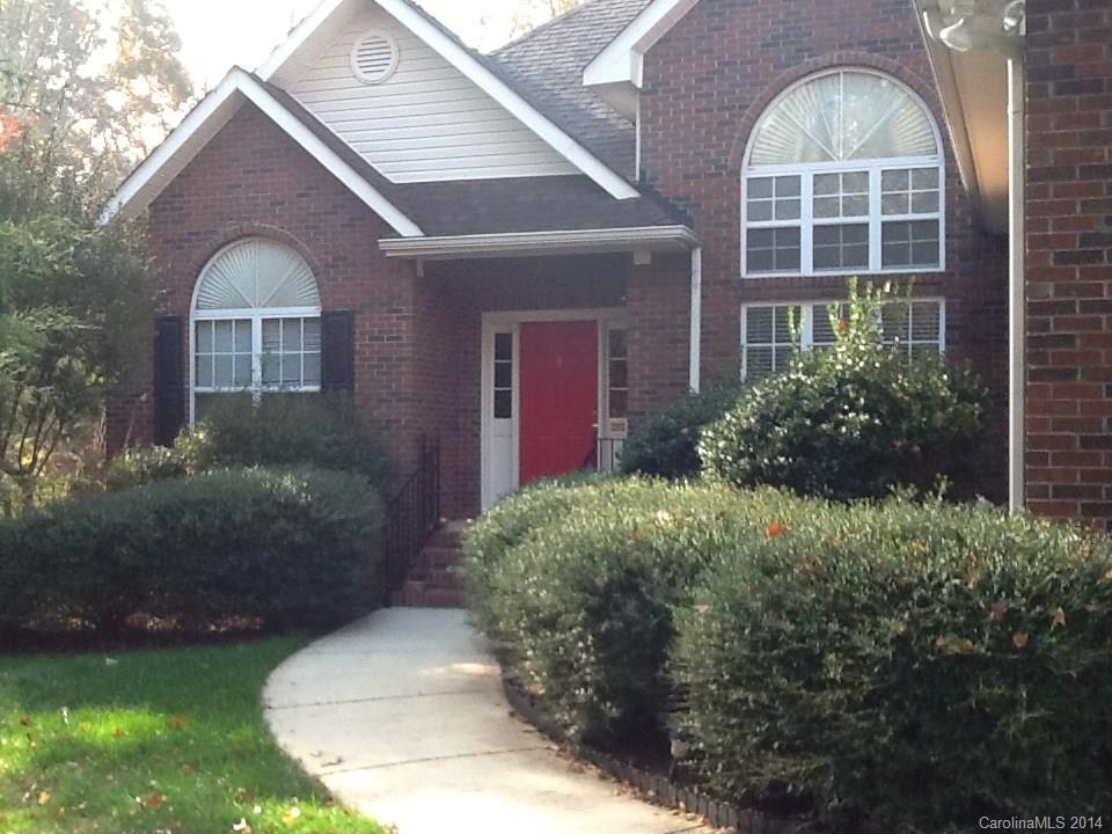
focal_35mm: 44
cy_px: 417
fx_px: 1413
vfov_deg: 32.9
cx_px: 556
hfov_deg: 42.9
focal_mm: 2.03
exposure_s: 1/120
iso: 64
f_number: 2.4
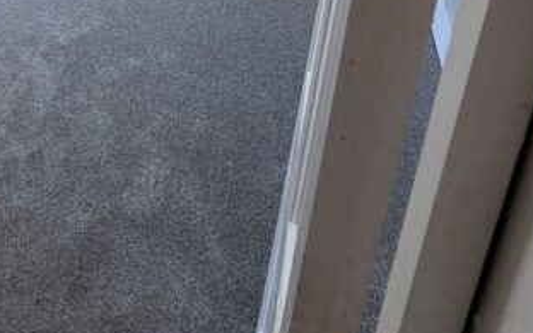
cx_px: 53
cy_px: -161
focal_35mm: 38
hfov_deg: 46.5
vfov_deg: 25.6
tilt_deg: -18.5
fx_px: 552
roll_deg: +2.7
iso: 64
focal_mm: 2.22
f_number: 2.2
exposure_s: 1/120
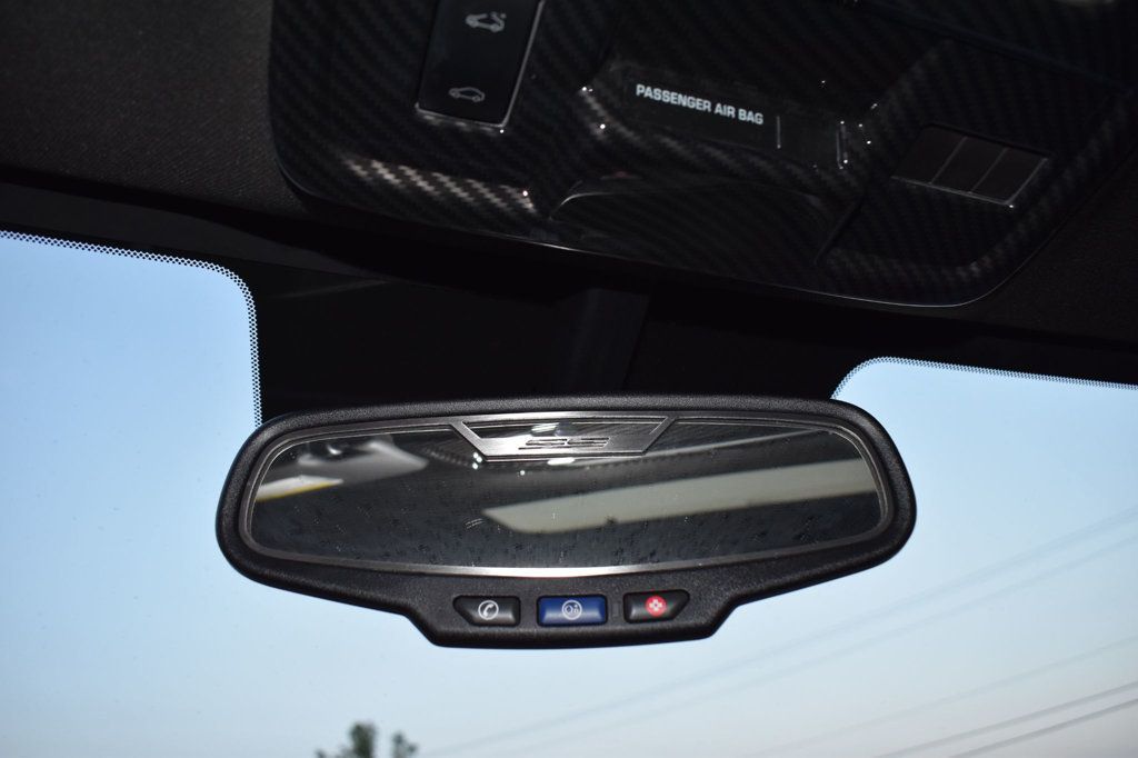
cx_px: 569
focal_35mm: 27
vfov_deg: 47.9
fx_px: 853
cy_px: 379
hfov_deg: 67.4
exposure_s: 1/100
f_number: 5
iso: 800
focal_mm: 18
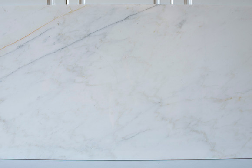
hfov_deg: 39.6
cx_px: 126
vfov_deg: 27.0
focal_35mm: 50
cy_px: 84
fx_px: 350
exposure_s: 1/3
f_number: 16
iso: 200
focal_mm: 50
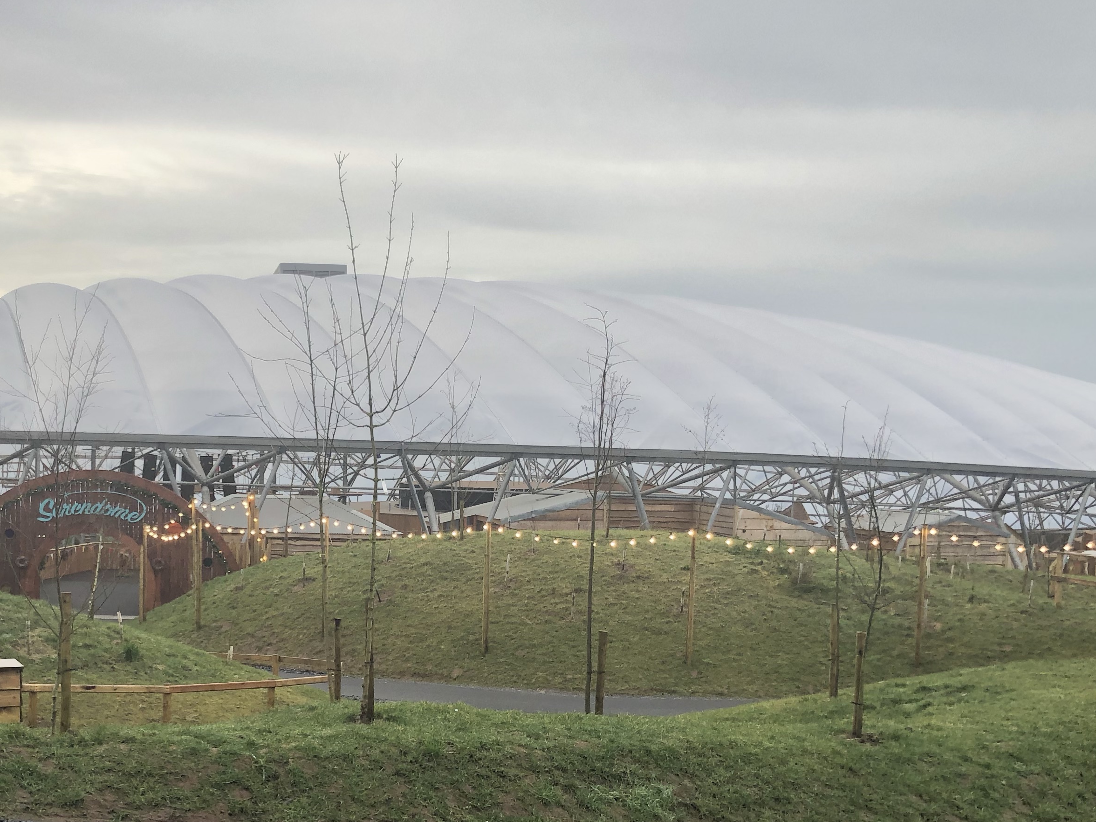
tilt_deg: -4.3
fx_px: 1520
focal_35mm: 48
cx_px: 356
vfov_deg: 30.1
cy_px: 539
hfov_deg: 39.1
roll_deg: -1.1
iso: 32
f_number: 1.8
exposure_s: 1/100
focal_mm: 3.99
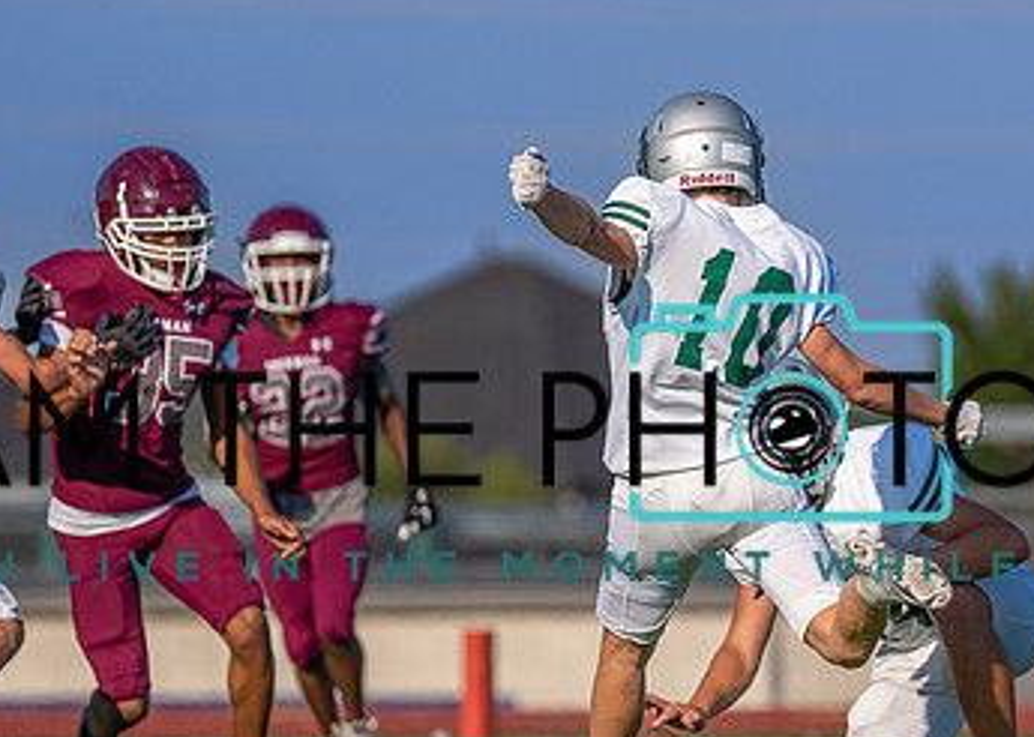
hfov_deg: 3.6
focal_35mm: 562
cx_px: 716
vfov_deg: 2.6
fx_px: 16494
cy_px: 415
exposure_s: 1/4000
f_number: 2.8
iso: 125
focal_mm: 200
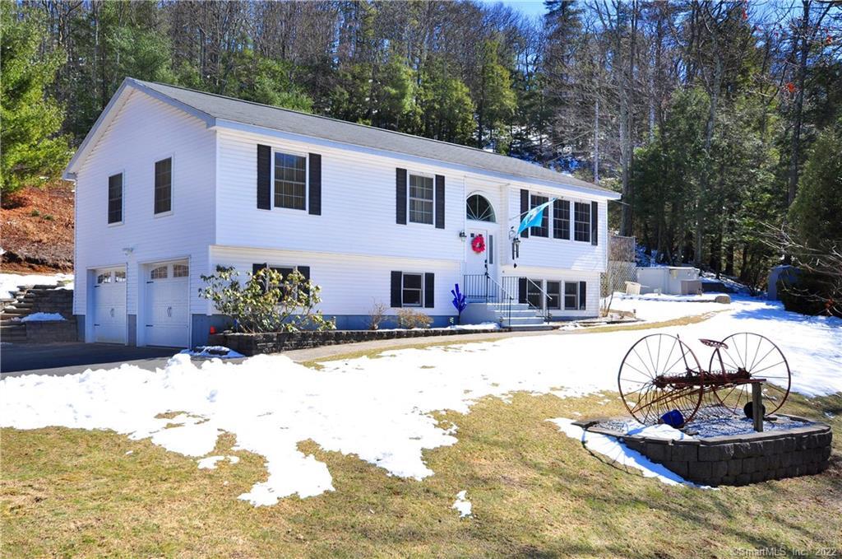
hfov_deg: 62.0
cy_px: 280
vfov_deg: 43.5
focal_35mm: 30
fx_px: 700
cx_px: 421
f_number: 8
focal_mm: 20
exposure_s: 1/400
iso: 250
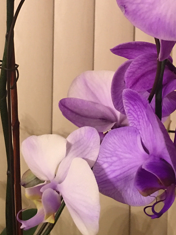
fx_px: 400
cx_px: 103
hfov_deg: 24.8
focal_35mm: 59
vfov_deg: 31.3
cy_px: 28
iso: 100
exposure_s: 1/8
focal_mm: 4.15
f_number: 2.2
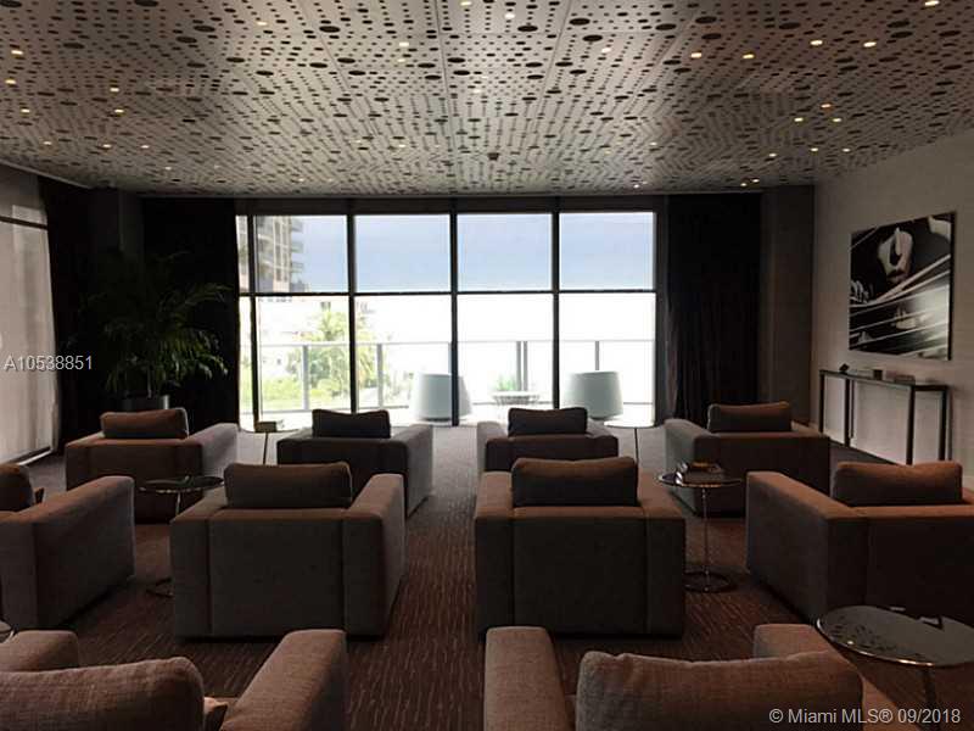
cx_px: 487
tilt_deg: -3.2
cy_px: 366
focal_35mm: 29
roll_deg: -0.3
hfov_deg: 61.7
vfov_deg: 48.2
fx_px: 816
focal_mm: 4.15
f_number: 2.2
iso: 50
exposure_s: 1/120
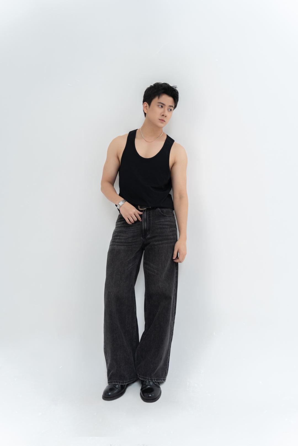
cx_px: 149
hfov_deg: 46.4
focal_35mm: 28
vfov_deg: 65.5
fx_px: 348
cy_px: 223
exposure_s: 1/160
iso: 200
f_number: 4.5
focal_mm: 28
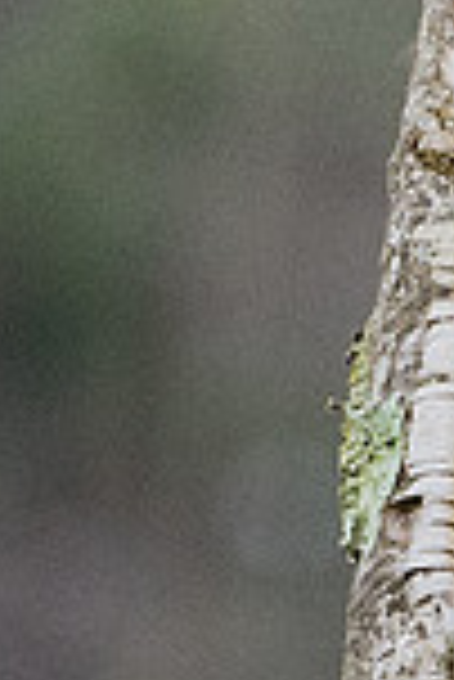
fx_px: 49501
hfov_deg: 0.5
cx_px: 446
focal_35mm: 2623
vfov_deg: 0.8
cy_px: 687
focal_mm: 200
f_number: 6.3
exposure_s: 1/1000
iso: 2000
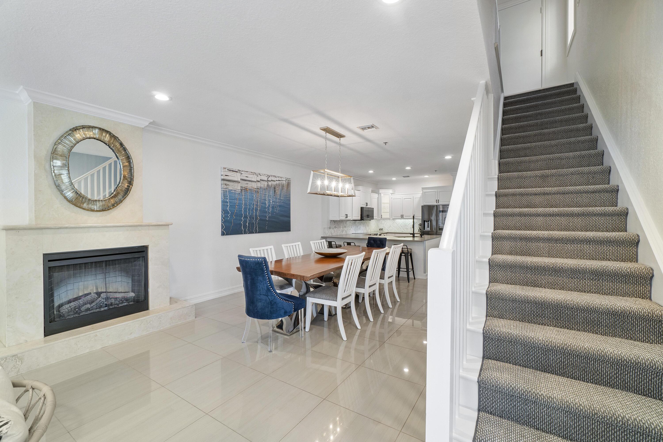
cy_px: 221
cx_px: 332
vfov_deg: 77.3
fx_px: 276
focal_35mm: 15
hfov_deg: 100.4
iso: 160
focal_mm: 10
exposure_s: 1/4
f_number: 11
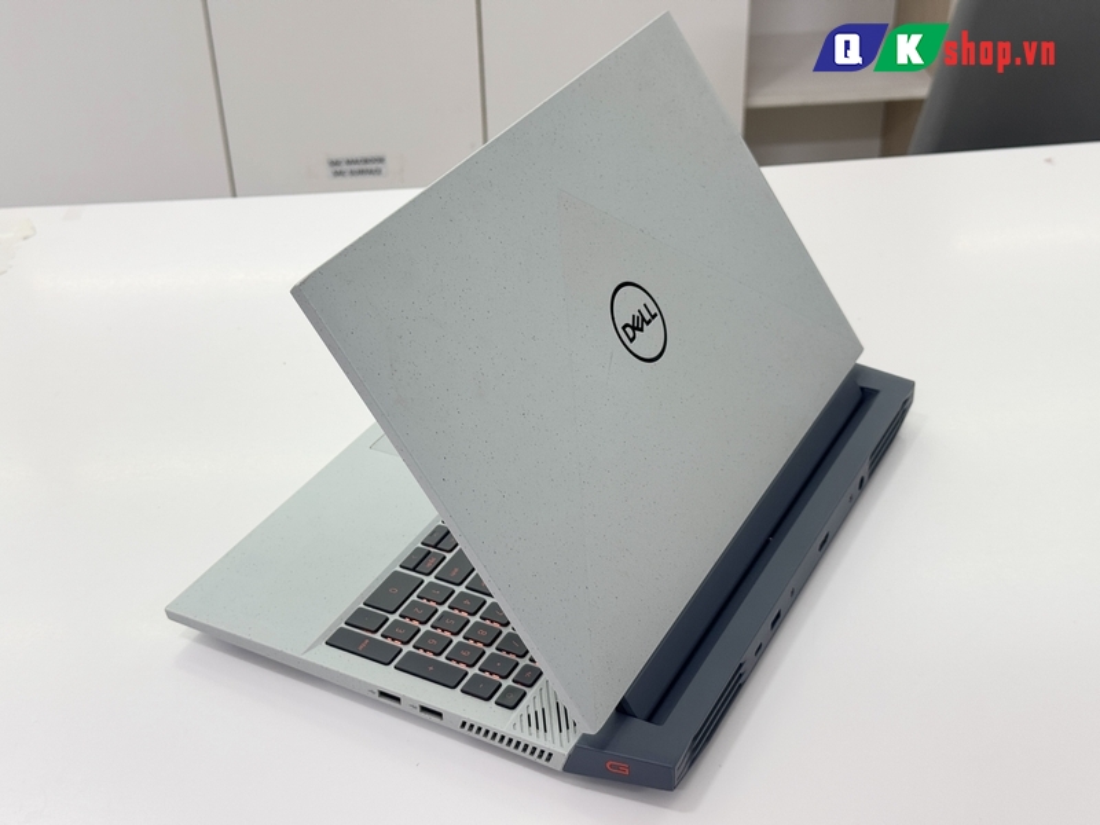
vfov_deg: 30.3
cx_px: 550
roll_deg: +2.0
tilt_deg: -33.2
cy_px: 412
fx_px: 1525
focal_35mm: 48
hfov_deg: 39.7
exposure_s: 1/121
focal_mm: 6.76
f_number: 1.78
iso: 64
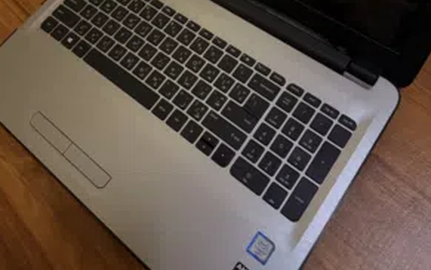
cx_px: 216
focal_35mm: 35
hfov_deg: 55.3
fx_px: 411
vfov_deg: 34.1
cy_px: 21
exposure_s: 1/25
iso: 1250
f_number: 1.78
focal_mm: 6.76
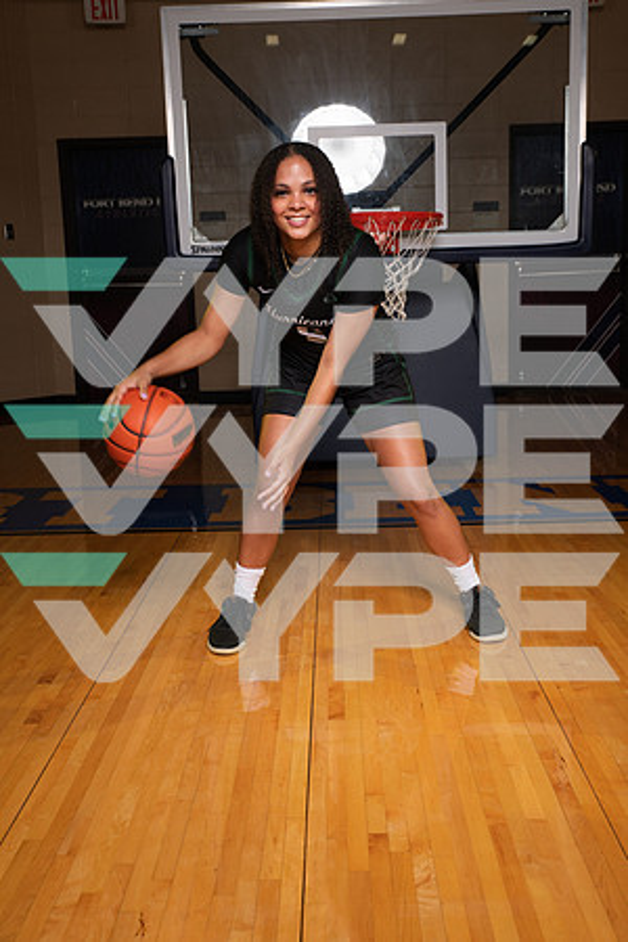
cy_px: 471
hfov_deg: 33.4
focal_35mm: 40
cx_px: 314
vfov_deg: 48.5
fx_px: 1047
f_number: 7.1
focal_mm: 40
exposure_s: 1/400
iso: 250
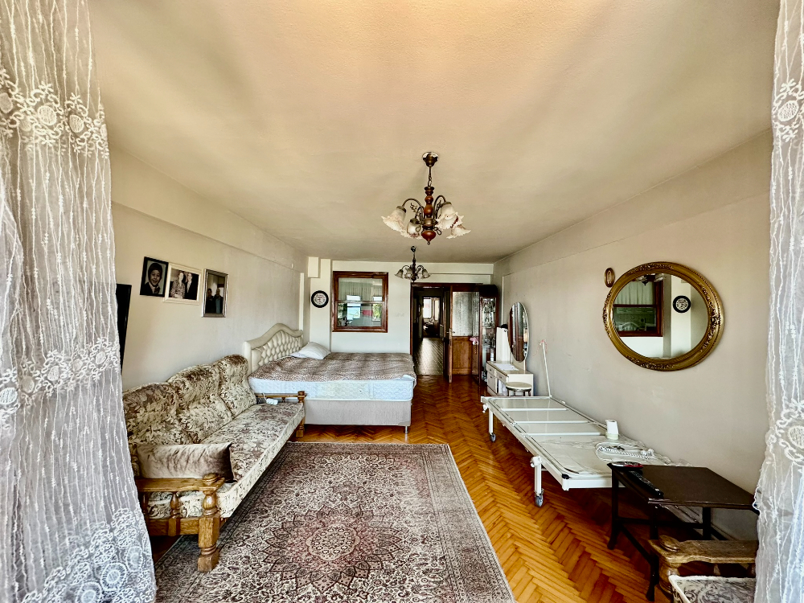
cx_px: 402
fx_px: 325
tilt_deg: +0.8
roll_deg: -2.6
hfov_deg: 102.1
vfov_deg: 85.7
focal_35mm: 14
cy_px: 302
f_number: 2.2
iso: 250
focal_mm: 2.22
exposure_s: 1/99
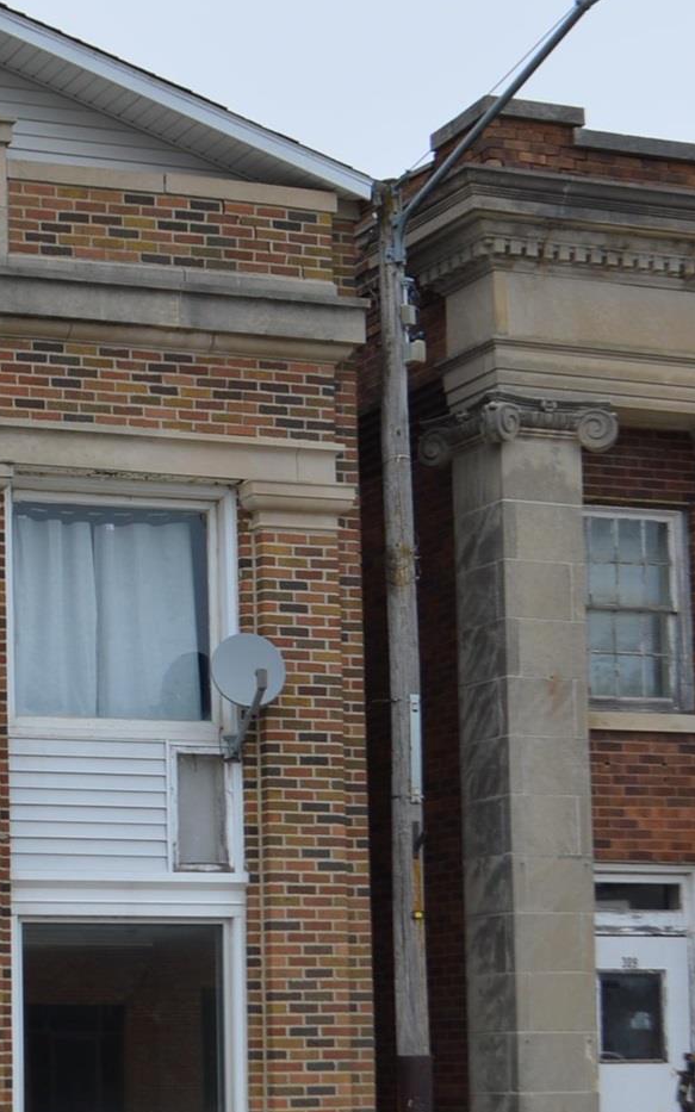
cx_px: -213
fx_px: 2516
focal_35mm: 83
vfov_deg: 24.5
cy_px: 892
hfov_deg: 15.0
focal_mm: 22
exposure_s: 1/160
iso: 100
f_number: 6.3
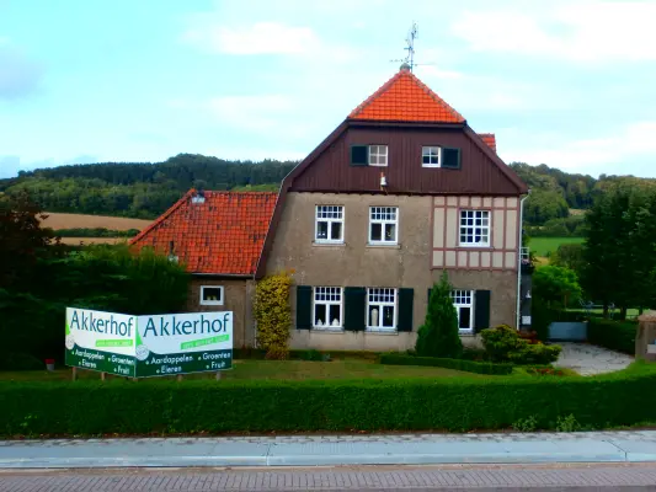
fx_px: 1080
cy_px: 246
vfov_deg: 25.7
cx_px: 328
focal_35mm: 57
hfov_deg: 33.8
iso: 100
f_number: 4.5
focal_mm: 10.11
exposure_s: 1/125
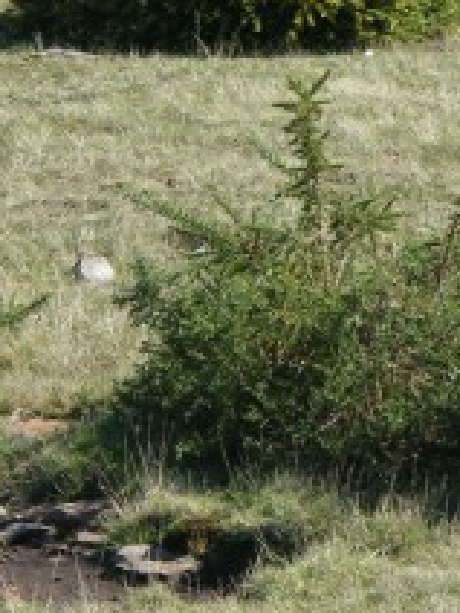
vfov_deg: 3.9
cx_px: 576
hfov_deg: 2.9
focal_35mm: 506
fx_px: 8965
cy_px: -440
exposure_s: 1/204
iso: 50
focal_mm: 34.7
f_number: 4.8
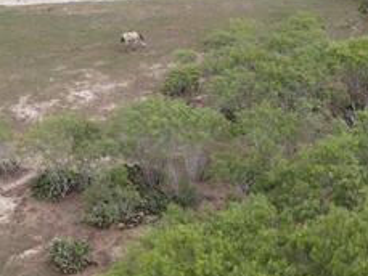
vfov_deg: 21.7
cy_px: 56
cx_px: 153
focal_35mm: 67
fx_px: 713
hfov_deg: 28.9
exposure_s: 1/200
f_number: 2.8
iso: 100
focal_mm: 4.5
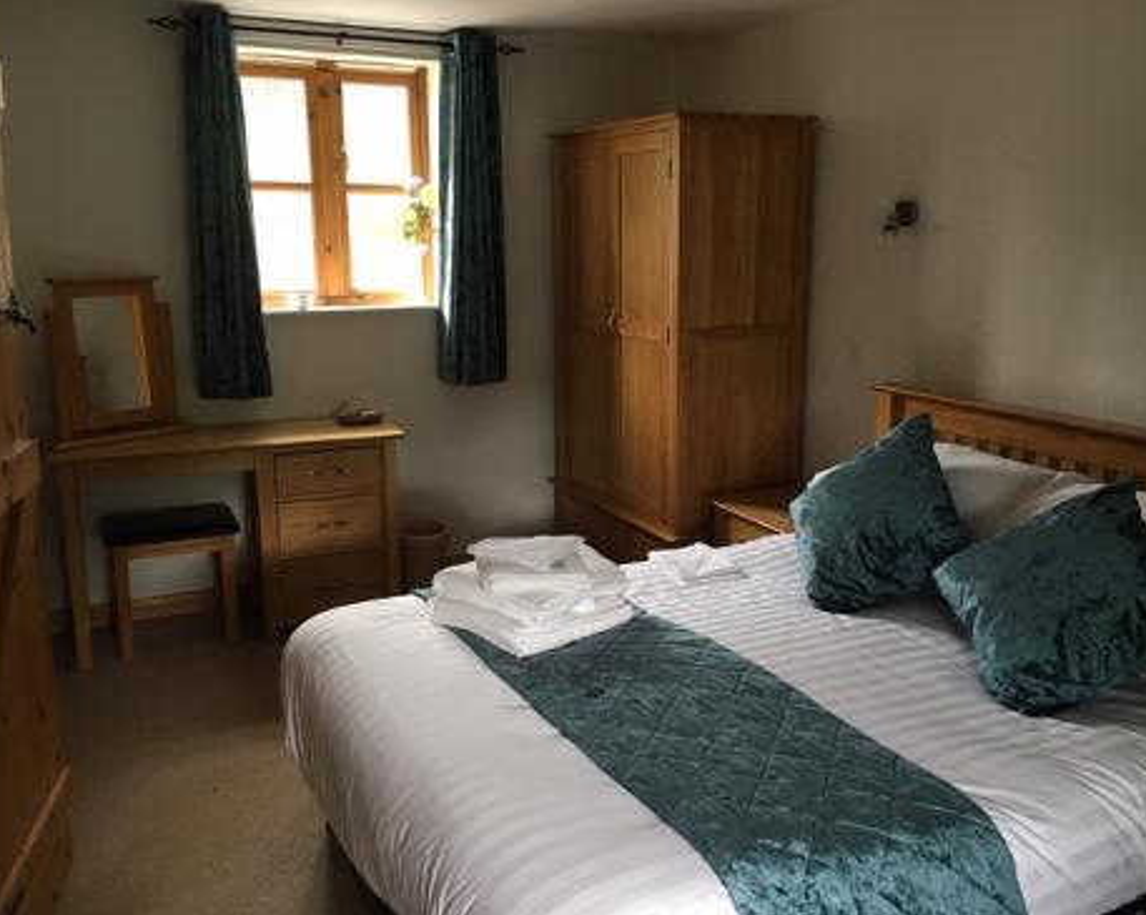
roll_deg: +0.1
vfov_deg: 47.1
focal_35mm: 31
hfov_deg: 57.2
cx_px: 599
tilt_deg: -12.2
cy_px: 465
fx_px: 1051
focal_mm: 4.15
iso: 100
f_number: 2.2
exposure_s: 1/33
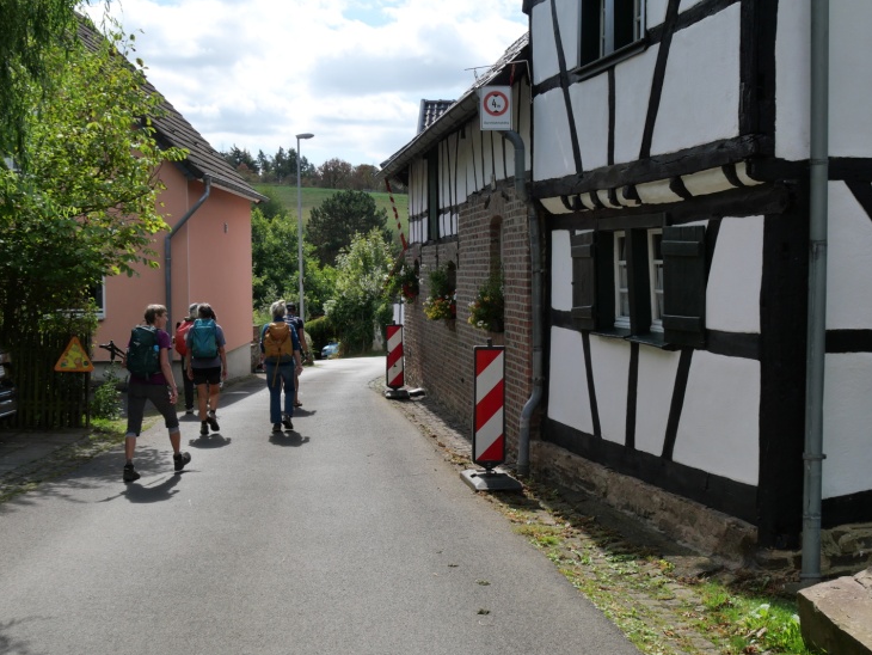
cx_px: 419
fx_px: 1159
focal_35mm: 46
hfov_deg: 41.2
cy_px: 300
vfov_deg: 31.5
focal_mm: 21
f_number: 7.1
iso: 200
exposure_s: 1/400
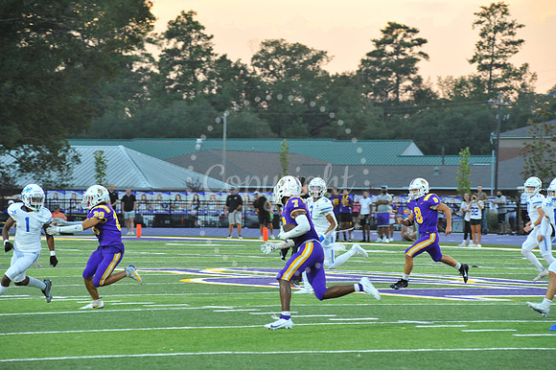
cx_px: 278
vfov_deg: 6.9
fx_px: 3087
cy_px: 185
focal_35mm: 200
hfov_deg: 10.3
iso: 3200
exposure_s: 1/320
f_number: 7.1
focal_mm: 200
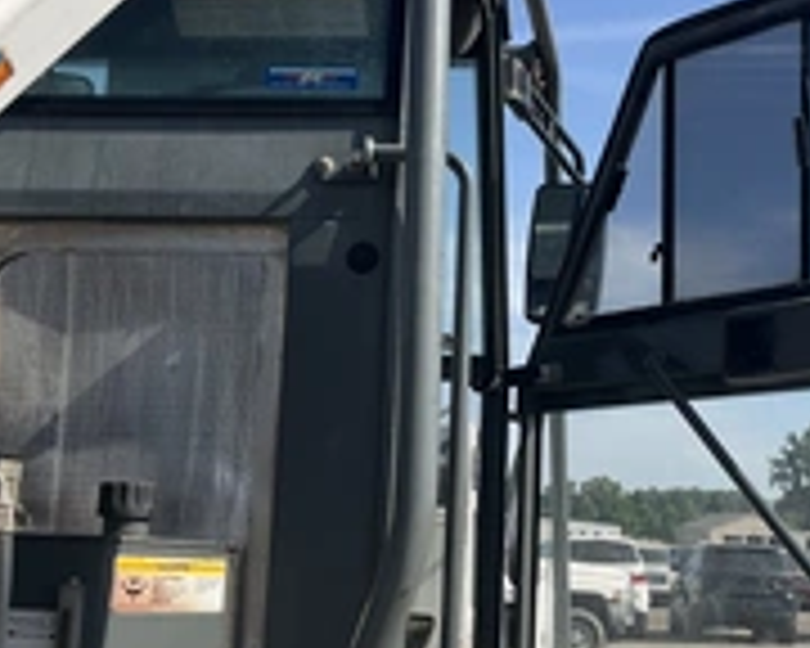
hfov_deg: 29.9
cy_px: 342
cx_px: 522
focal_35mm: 63
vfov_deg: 24.2
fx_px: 1510
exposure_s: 1/1730
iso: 25
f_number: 1.8
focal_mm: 3
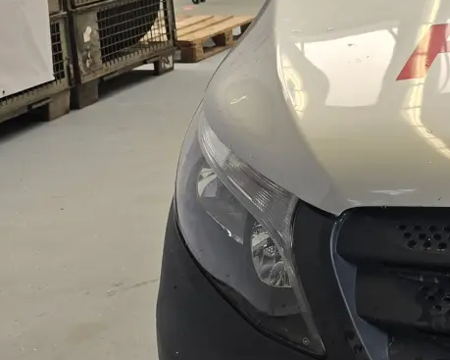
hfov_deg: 18.0
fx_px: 1252
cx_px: 691
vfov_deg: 16.3
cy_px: 129
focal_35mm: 94
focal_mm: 6.3
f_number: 1.7
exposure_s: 1/180
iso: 80
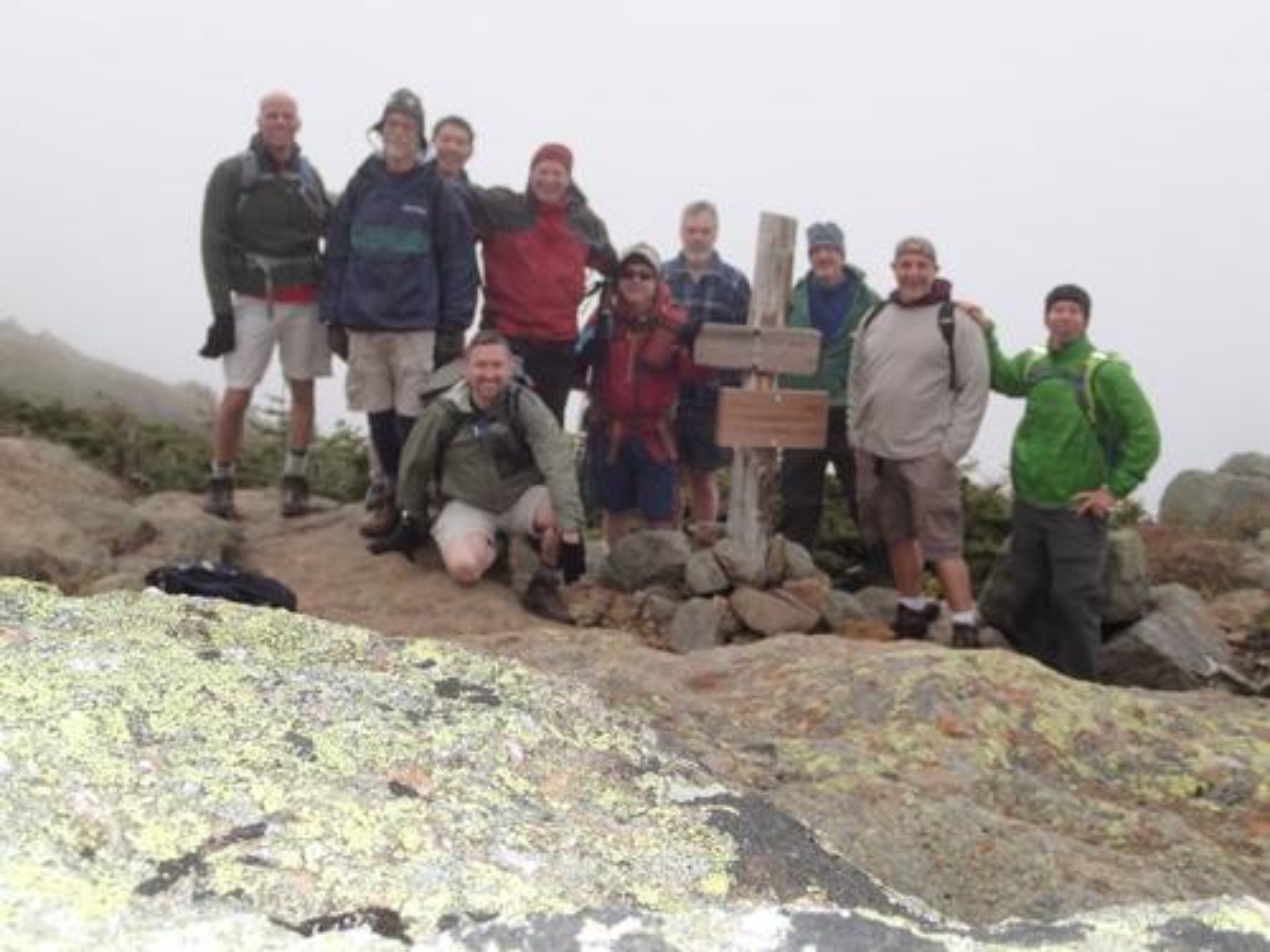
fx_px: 1688
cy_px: 476
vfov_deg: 31.5
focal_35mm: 46
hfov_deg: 41.2
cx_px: 635
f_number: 4.5
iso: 100
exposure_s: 1/640
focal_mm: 8.41
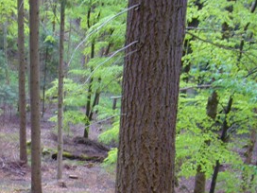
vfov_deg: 18.0
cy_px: 209
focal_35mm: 79
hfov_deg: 23.4
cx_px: -14
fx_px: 587
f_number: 2.8
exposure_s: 1/50
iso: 100
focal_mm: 5.8
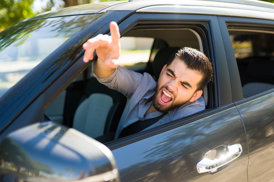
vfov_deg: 37.9
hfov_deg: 54.4
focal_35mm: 35
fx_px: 266
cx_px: 137
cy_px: 91
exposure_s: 1/640
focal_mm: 35
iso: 100
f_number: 1.8
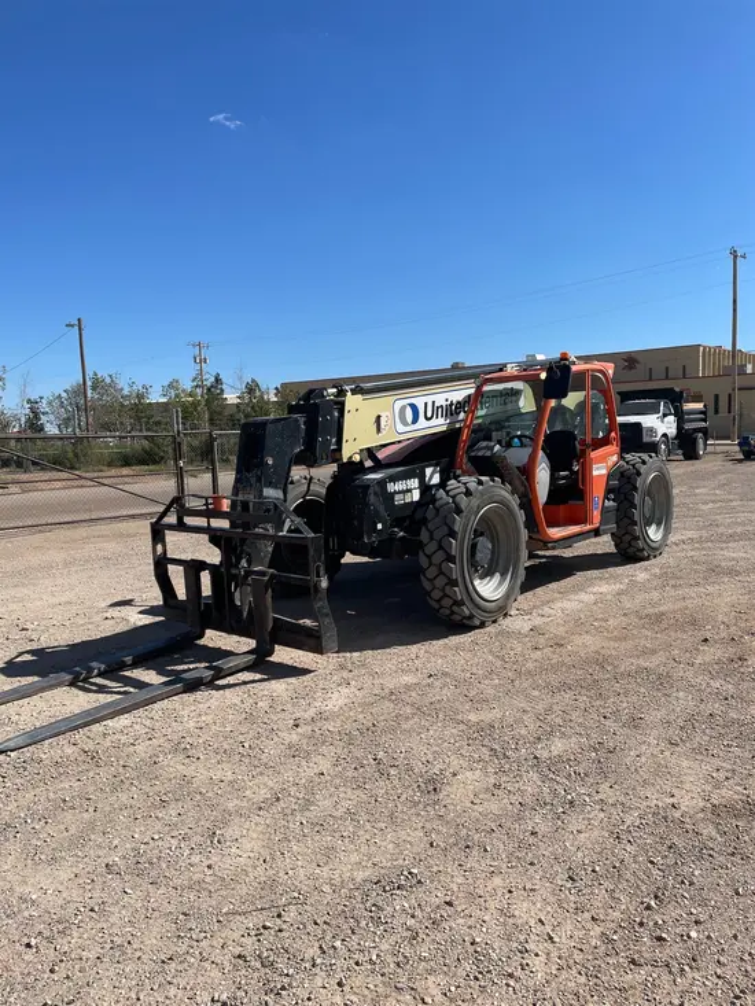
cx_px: 378
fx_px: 756
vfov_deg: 67.3
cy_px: 503
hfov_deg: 53.1
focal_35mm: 26
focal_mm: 4.2
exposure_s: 1/5814
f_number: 1.6
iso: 50
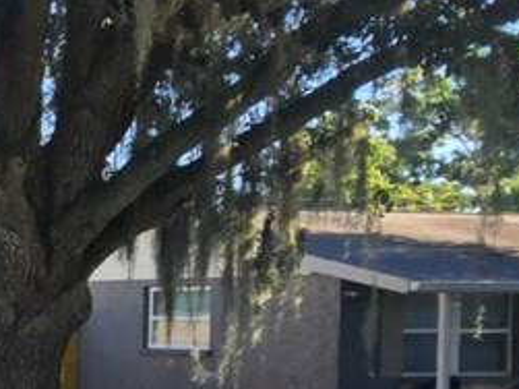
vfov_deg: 17.5
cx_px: -641
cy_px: 362
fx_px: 1244
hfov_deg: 15.7
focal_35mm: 83
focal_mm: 2.2
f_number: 2.2
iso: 50
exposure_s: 1/696
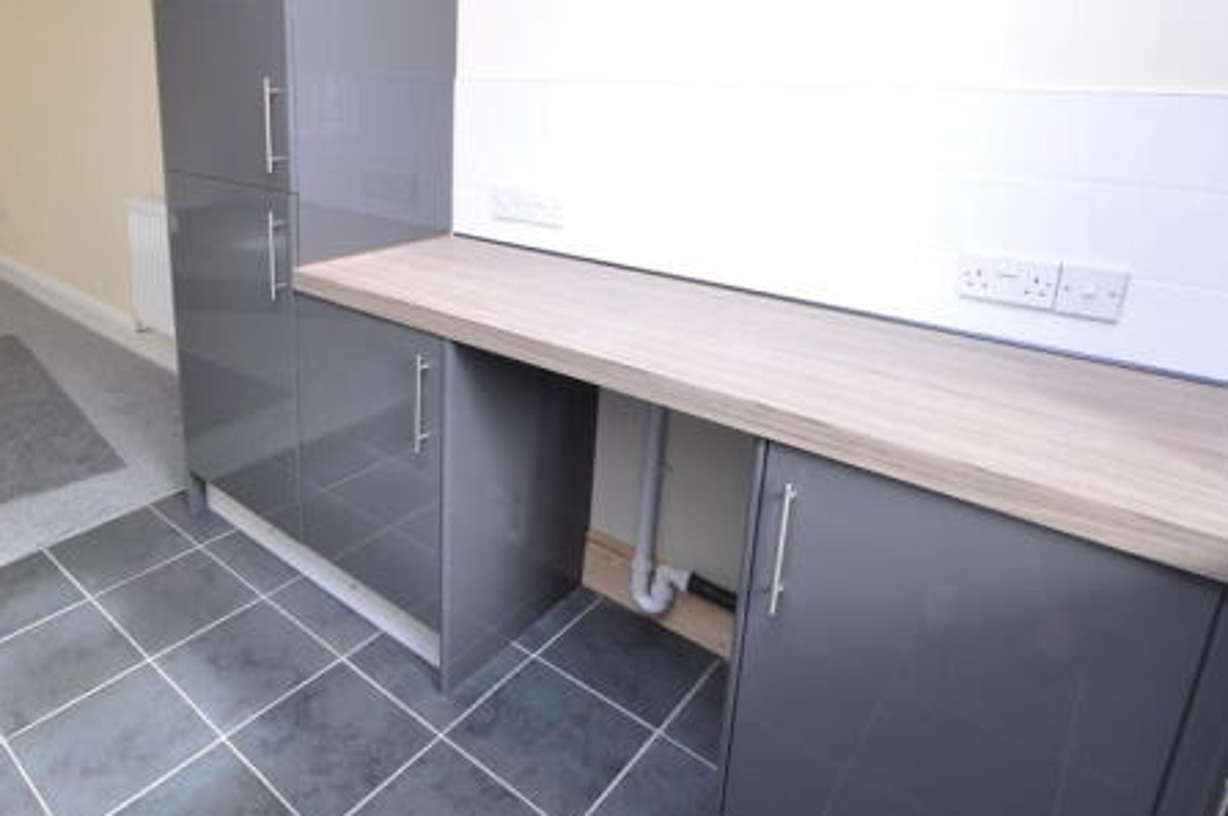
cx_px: 431
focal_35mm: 22
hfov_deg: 76.7
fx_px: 750
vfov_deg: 55.8
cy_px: 267
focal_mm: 10
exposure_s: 1/60
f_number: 4
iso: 640
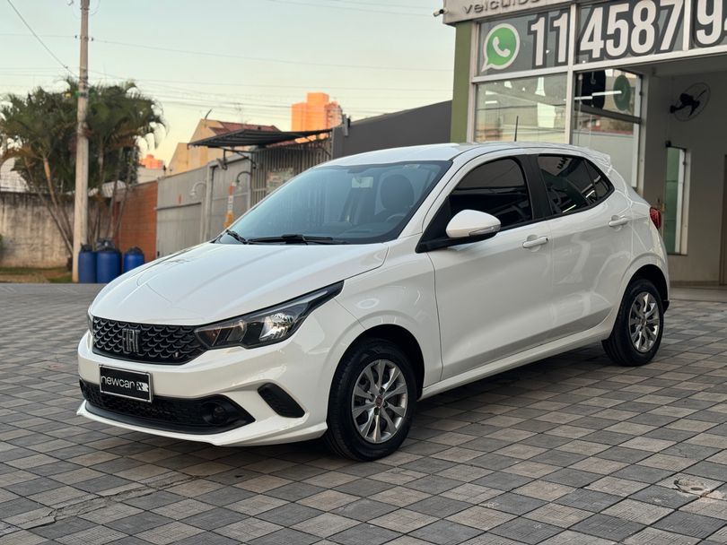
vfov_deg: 30.3
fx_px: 1008
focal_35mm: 48
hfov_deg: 39.6
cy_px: 272
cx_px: 364
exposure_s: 1/300
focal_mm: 6.76
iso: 64
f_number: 1.78
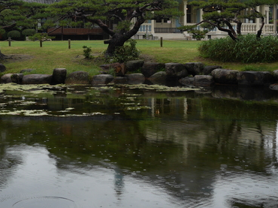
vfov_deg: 22.4
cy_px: 54
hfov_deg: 29.5
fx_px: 522
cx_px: 76
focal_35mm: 65
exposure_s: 1/160
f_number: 5.6
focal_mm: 20
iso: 200
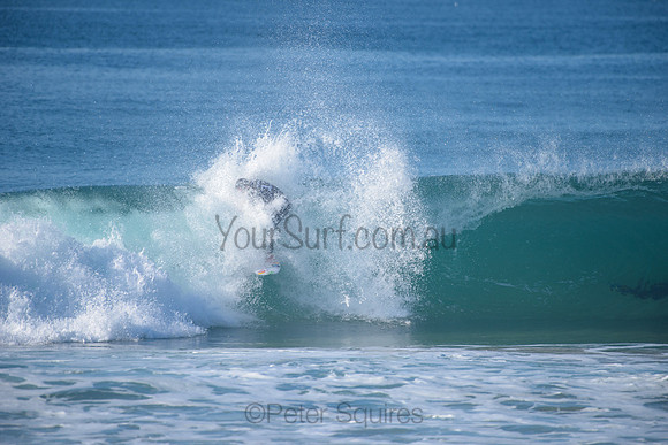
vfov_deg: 2.8
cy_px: 222
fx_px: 9280
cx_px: 334
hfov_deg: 4.1
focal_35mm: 500
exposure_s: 1/2000
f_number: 5.6
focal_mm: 500
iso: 250
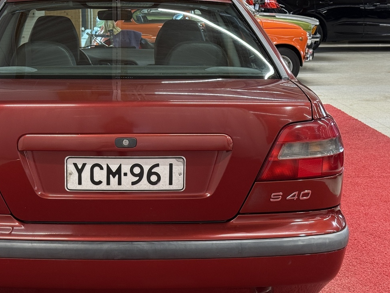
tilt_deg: -12.6
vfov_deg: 20.7
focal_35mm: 71
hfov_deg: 27.2
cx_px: 125
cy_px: 173
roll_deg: +0.0
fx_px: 800
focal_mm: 6.76
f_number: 1.78
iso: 100
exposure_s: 1/71
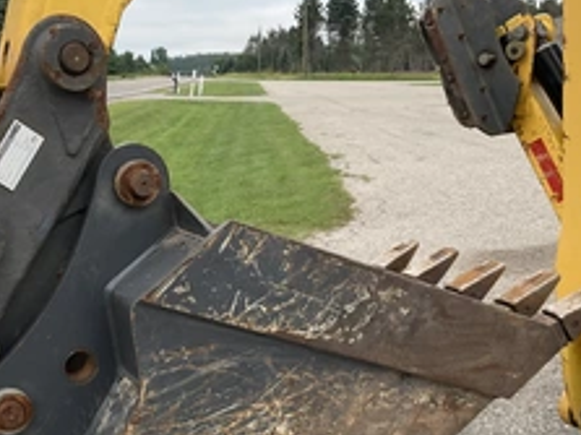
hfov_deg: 36.4
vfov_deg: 27.8
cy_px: 287
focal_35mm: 52
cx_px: 182
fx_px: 872
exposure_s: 1/365
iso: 25
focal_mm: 3
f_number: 1.8
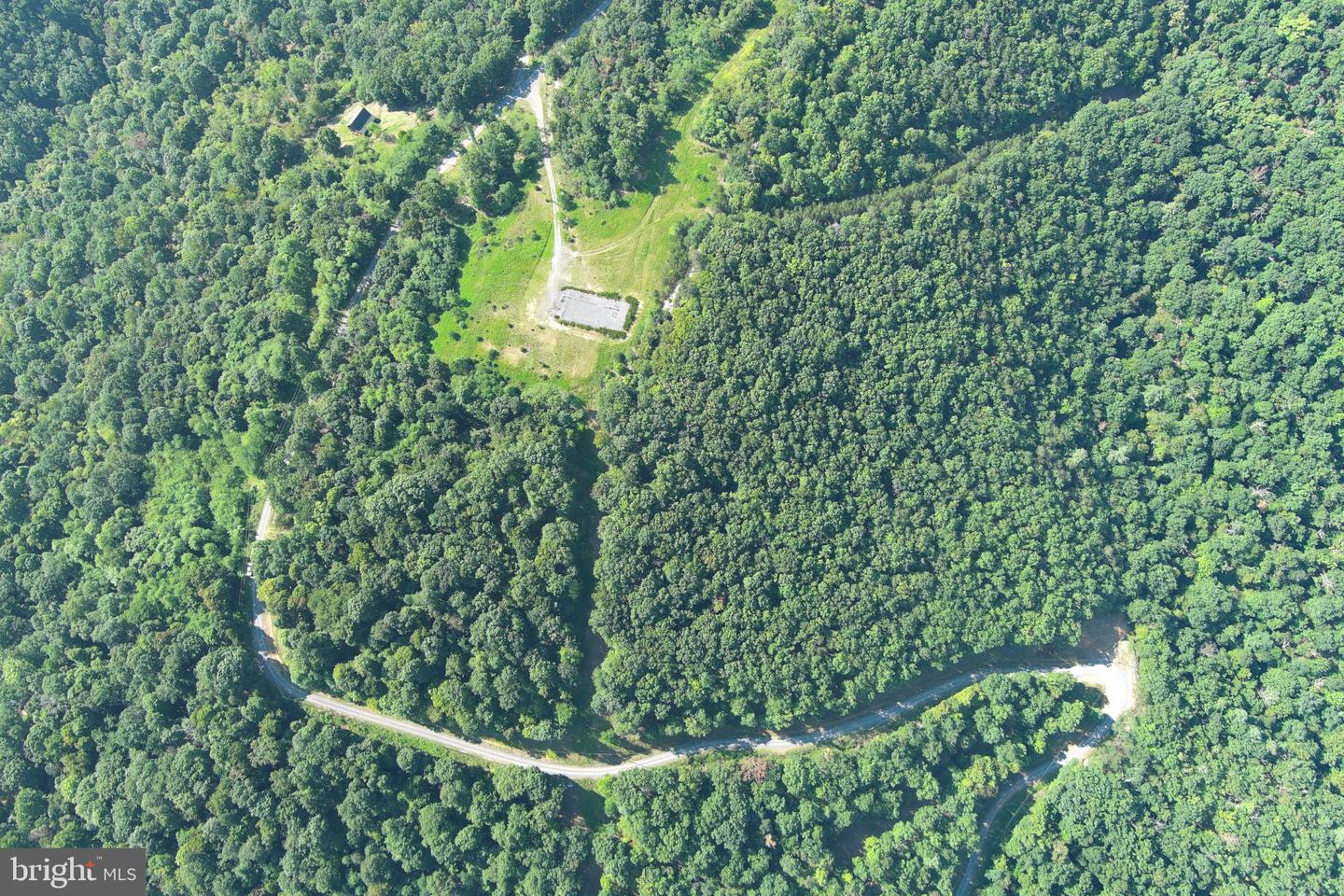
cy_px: 448
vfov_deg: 45.0
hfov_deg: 63.7
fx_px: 1083
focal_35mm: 29
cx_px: 672
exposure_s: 1/228
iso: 100
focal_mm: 10.57
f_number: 2.8
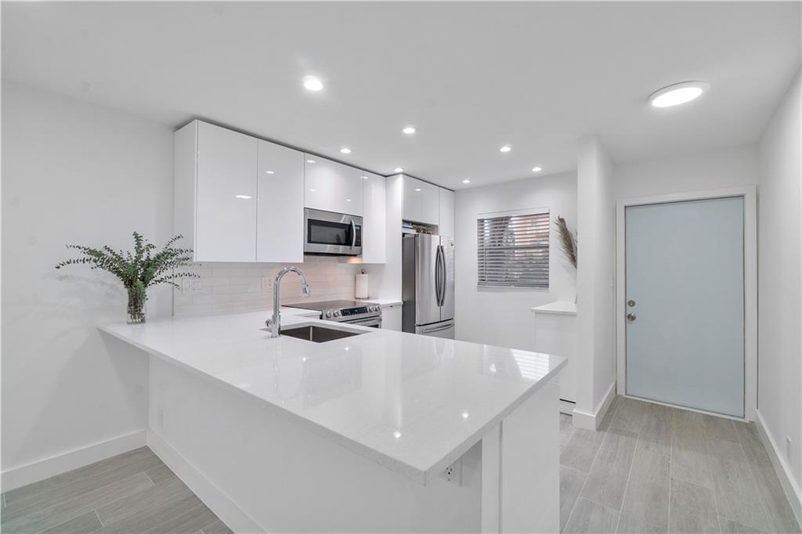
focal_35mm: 15
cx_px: 401
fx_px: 334
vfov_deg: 77.3
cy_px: 267
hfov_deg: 100.4
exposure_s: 1/6
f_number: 11
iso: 160
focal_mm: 10
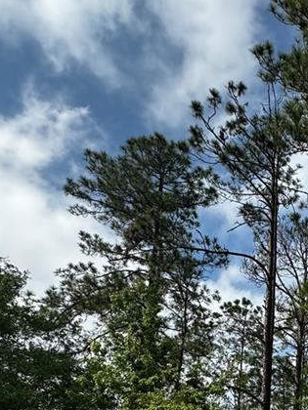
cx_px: 365
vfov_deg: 40.7
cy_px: 413
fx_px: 475
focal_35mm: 40
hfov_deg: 30.7
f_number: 2.2
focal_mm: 2.22
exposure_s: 1/1477
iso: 50
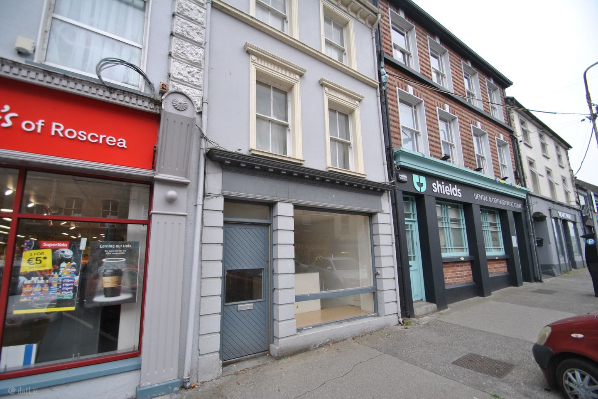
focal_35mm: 15
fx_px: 249
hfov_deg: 100.4
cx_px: 299
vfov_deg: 77.3
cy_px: 200
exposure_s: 1/125
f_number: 4
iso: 200
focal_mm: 10
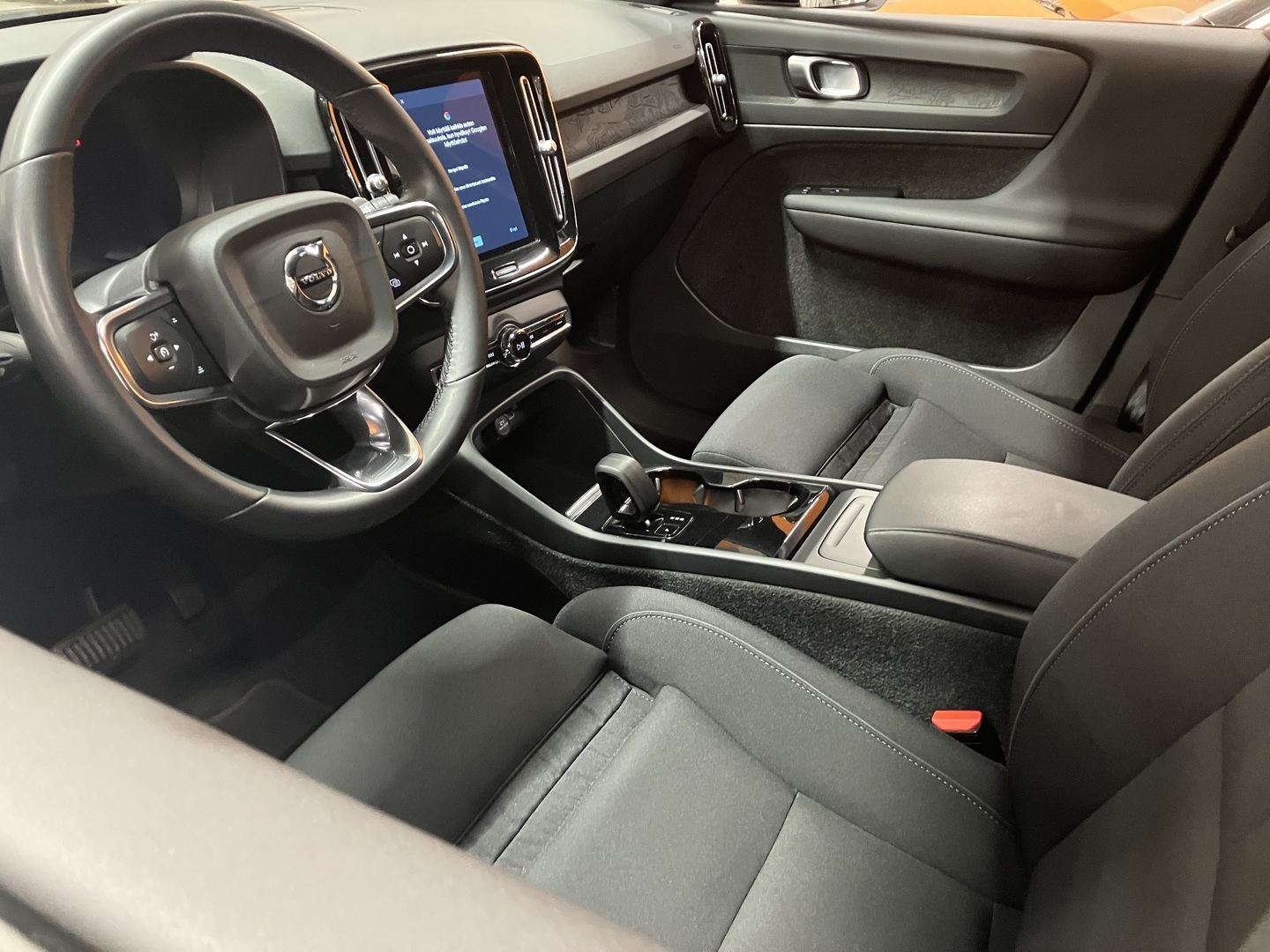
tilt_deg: -29.3
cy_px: 476
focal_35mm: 28
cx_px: 635
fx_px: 1027
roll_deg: -1.4
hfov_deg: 63.4
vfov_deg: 49.7
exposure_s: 1/25
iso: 500
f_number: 1.8
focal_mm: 3.99
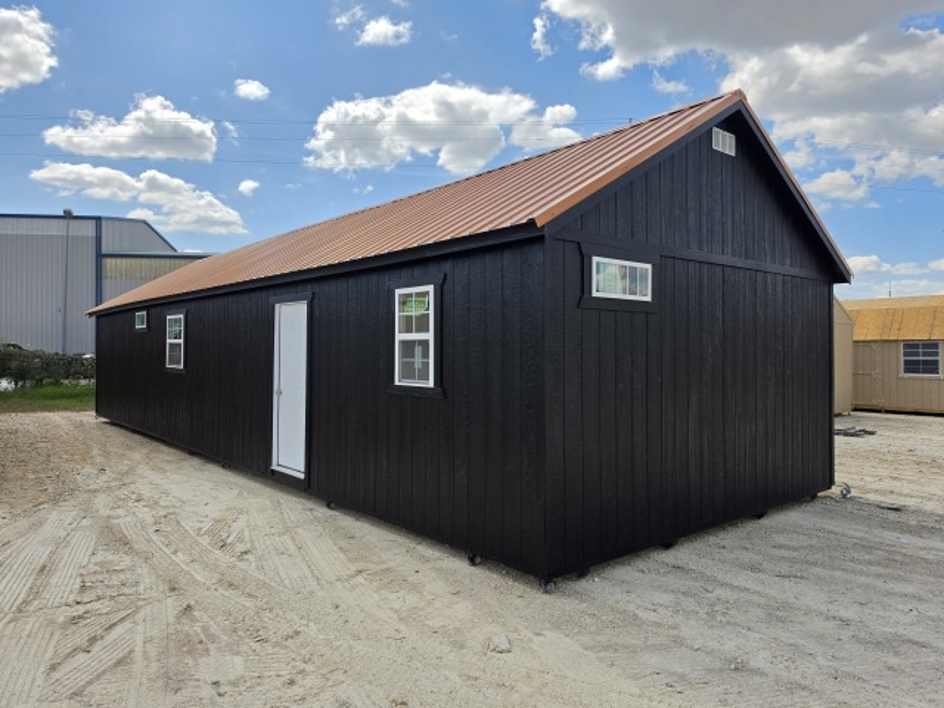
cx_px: 472
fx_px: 627
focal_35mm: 23
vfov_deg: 58.9
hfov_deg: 73.9
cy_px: 354
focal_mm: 6.5
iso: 40
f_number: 1.4
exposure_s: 1/7939
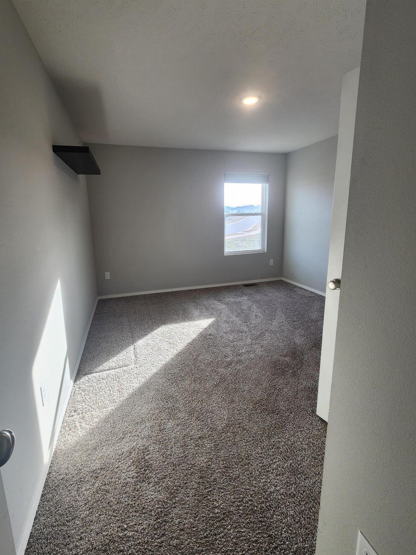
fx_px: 224
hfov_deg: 85.6
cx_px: 196
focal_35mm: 14
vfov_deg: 102.0
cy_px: 263
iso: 80
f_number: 2.2
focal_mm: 2.2
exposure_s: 1/120
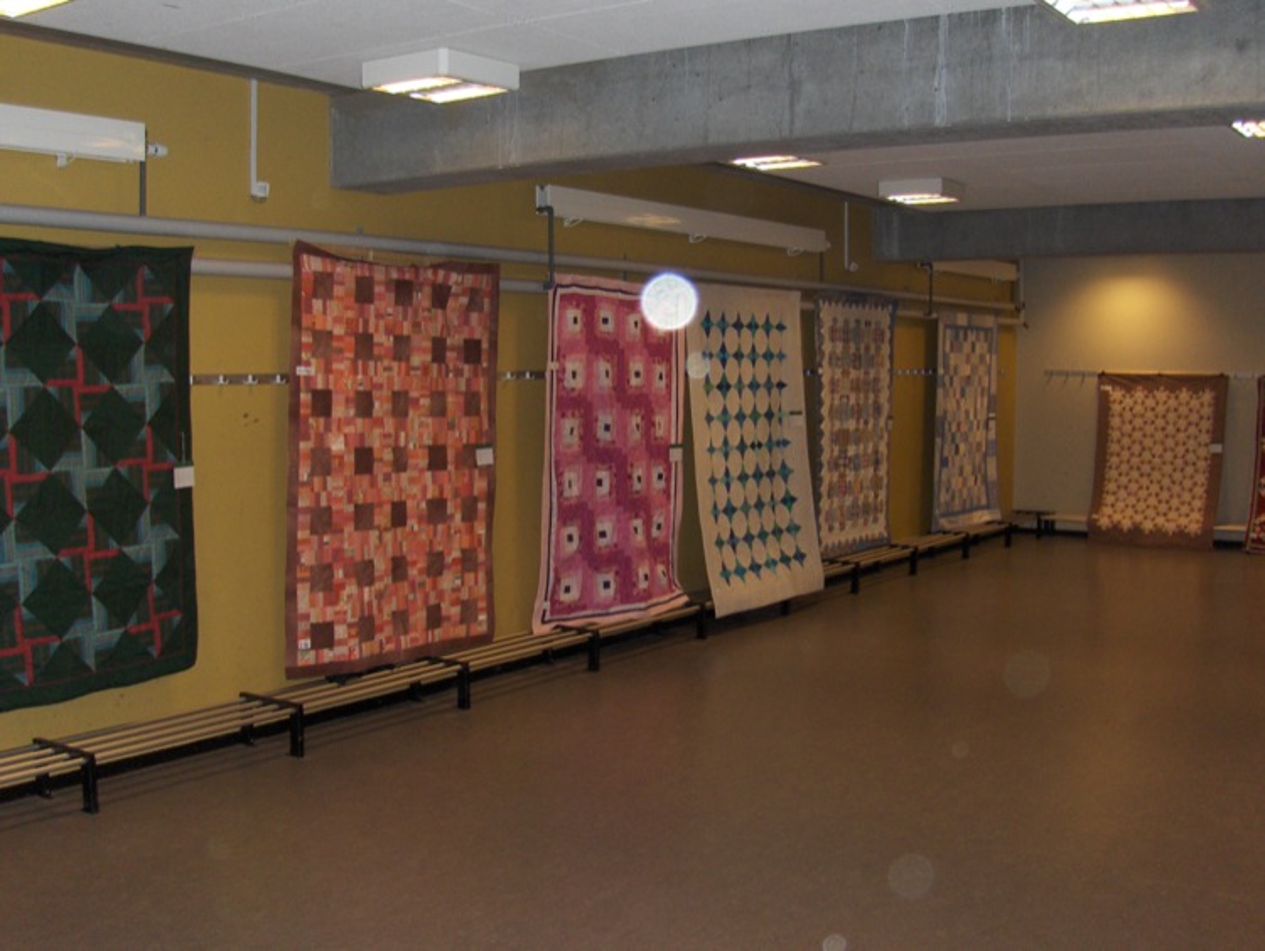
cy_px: 476
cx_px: 632
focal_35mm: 41
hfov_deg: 45.7
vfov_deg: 35.2
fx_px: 1500
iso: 100
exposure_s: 1/60
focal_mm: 6.5
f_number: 3.5
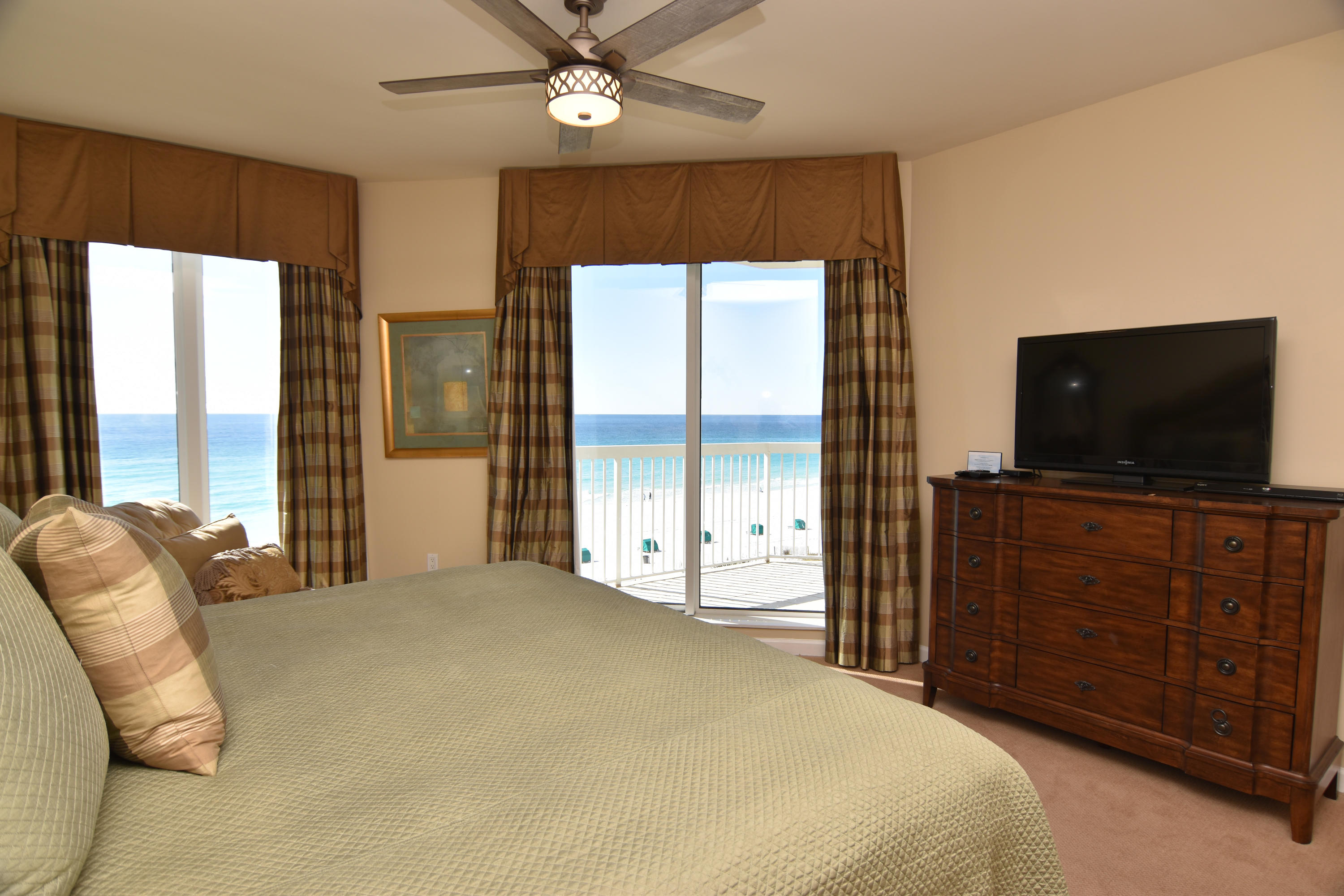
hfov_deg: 90.0
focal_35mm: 18
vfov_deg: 67.4
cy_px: 448
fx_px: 672
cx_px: 672
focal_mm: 12
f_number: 6.3
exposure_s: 1/160
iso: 100
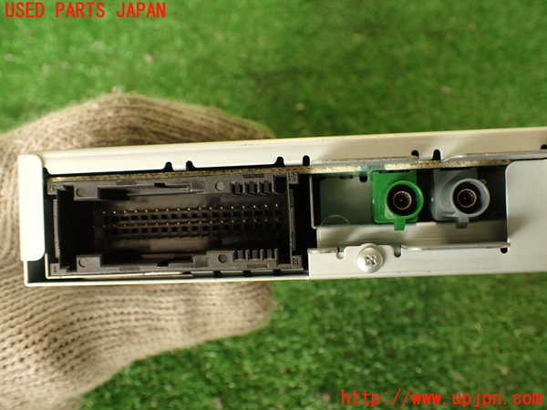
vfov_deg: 44.2
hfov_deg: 56.8
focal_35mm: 32
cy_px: 205
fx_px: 506
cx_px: 274
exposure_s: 1/50
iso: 200
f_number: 2.4
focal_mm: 5.79
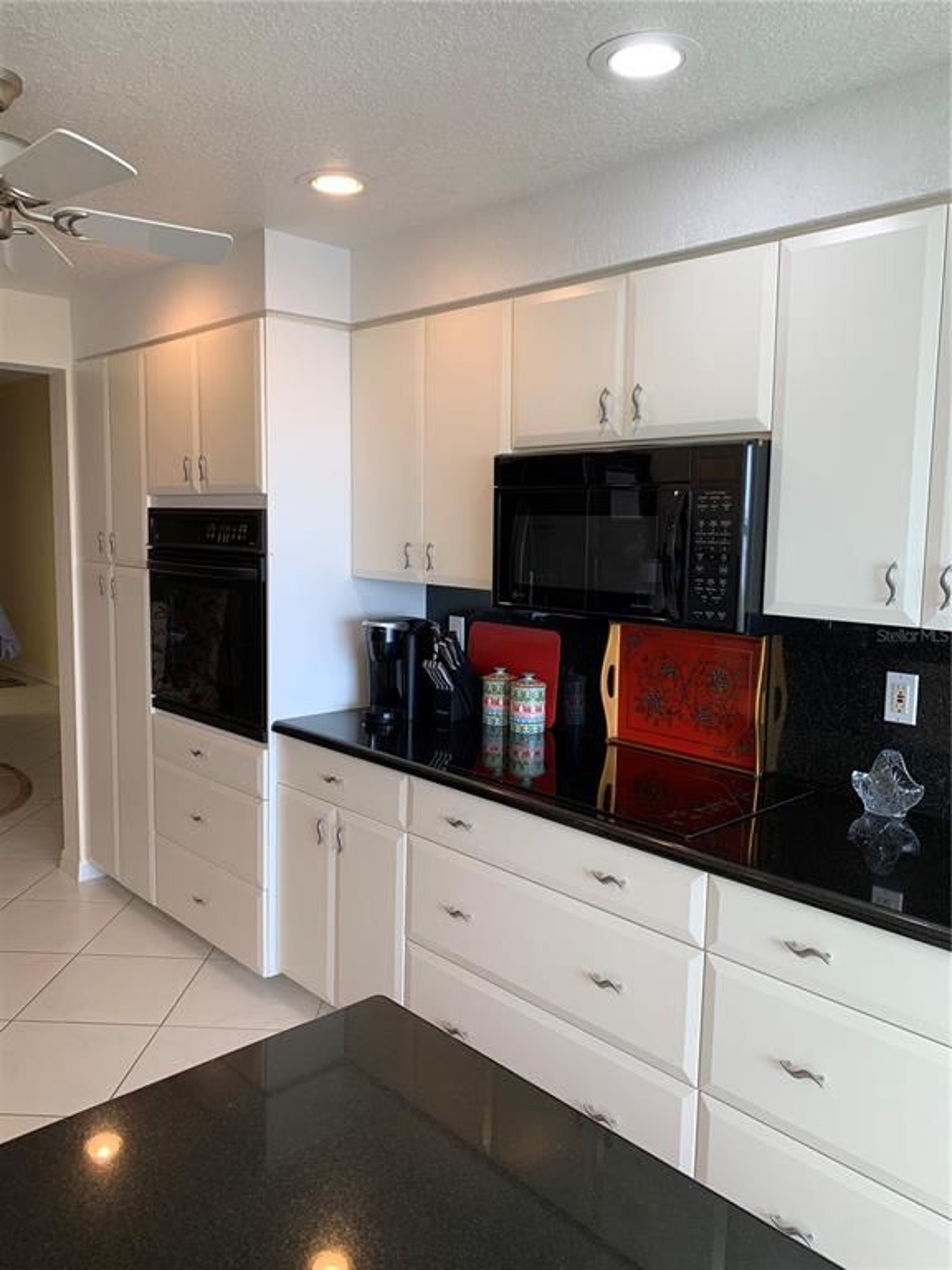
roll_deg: -1.1
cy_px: 635
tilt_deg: -6.3
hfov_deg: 53.1
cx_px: 476
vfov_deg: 67.3
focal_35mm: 26
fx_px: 953
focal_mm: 4.25
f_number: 1.8
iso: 50
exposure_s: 1/120
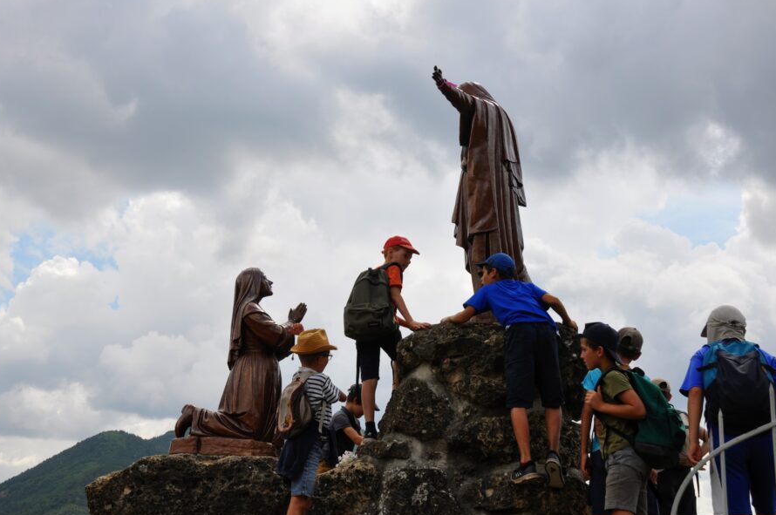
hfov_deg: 42.3
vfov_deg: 28.8
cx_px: 350
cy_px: 264
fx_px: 1003
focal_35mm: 47
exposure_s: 1/400
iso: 200
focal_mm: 27
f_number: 10
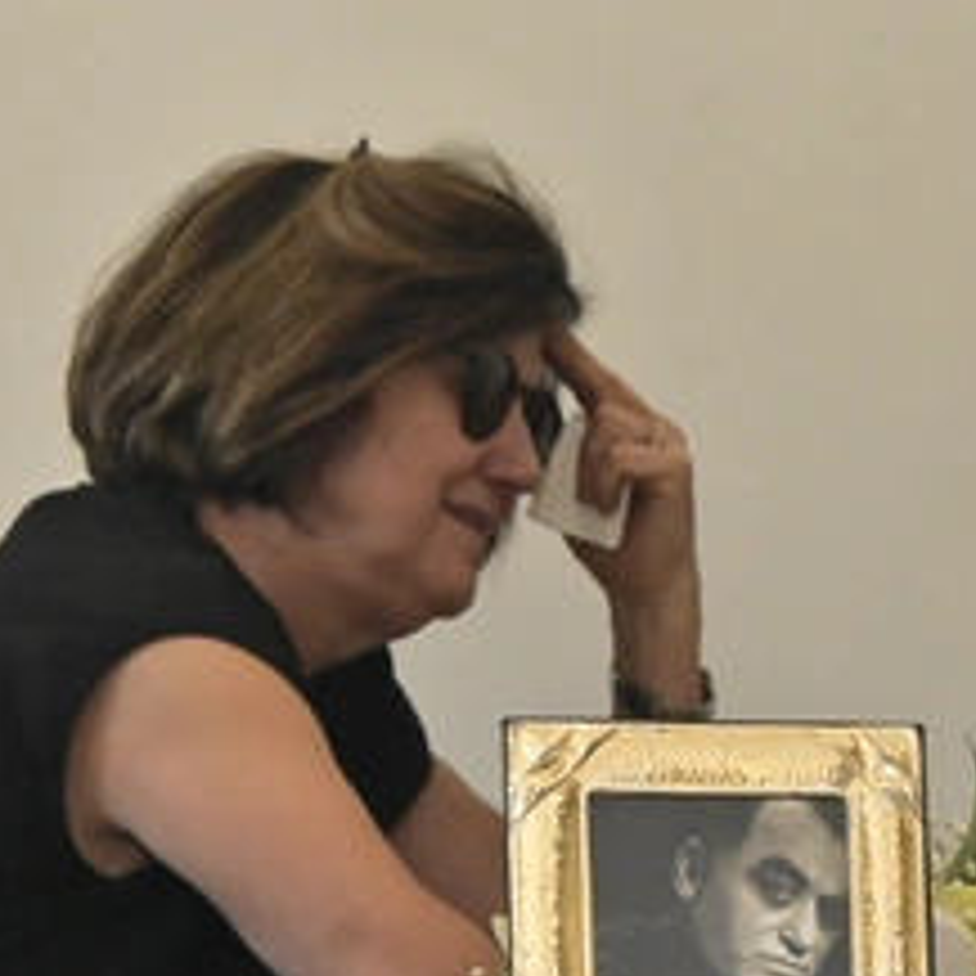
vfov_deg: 2.3
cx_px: 585
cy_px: 789
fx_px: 24307
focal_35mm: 762
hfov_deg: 2.3
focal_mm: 200
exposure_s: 1/200
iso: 6400
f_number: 8
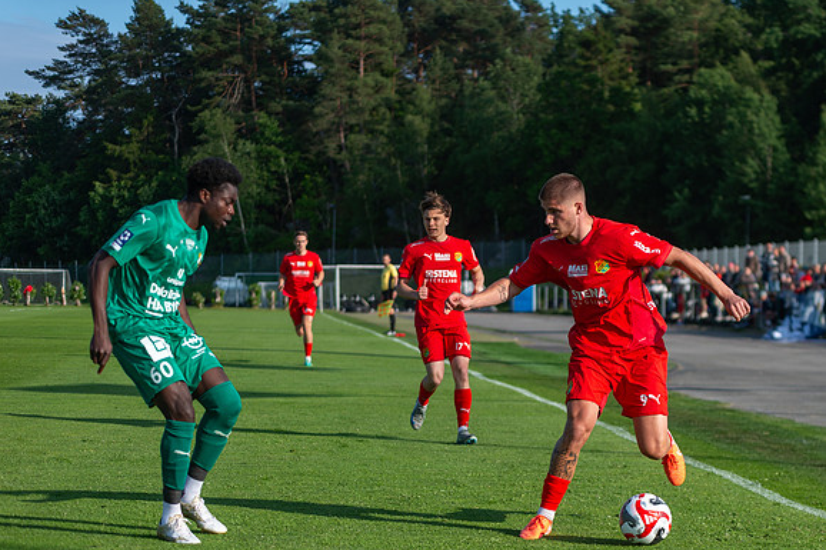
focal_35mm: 100
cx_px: 589
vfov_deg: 13.6
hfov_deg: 20.3
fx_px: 2294
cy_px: 387
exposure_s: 1/1600
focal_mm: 70
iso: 100
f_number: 3.2
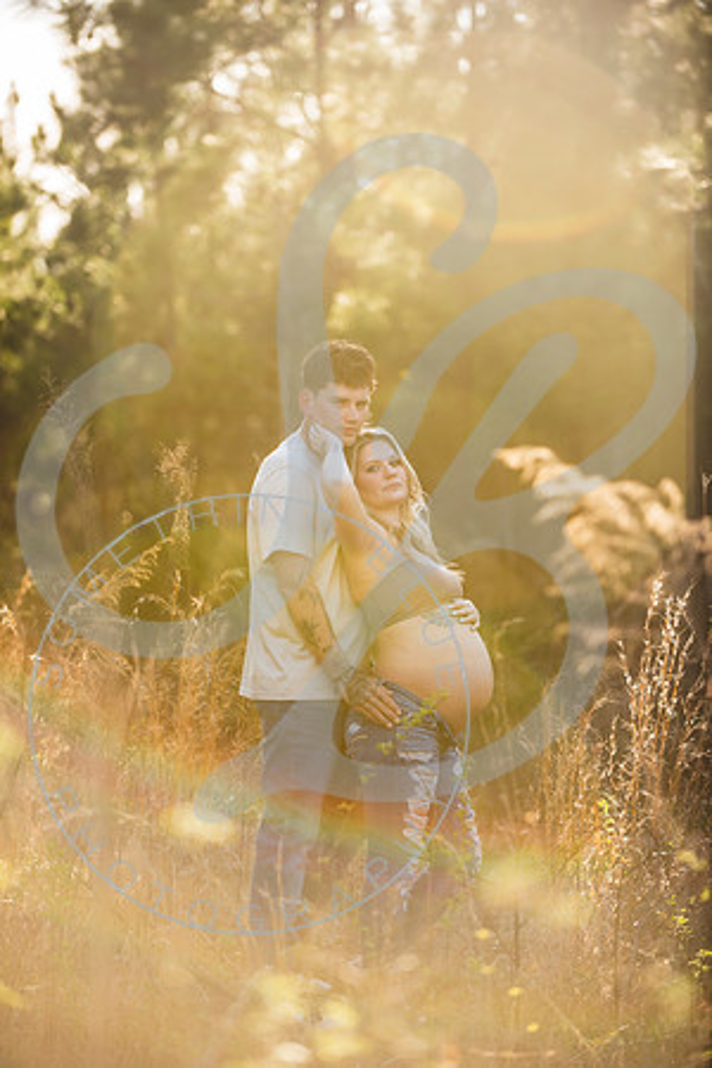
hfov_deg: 10.2
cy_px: 534
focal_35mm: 135
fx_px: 4005
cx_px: 356
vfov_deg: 15.2
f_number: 2.8
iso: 100
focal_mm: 135
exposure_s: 1/400
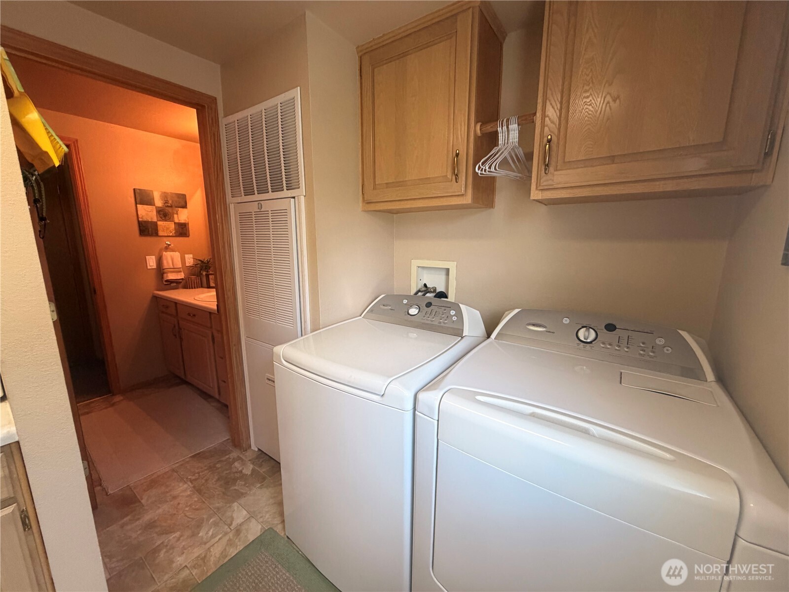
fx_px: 319
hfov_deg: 102.1
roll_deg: +0.4
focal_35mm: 14
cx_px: 394
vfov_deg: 85.7
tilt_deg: -10.0
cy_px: 296
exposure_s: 1/120
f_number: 2.2
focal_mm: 2.22
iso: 250
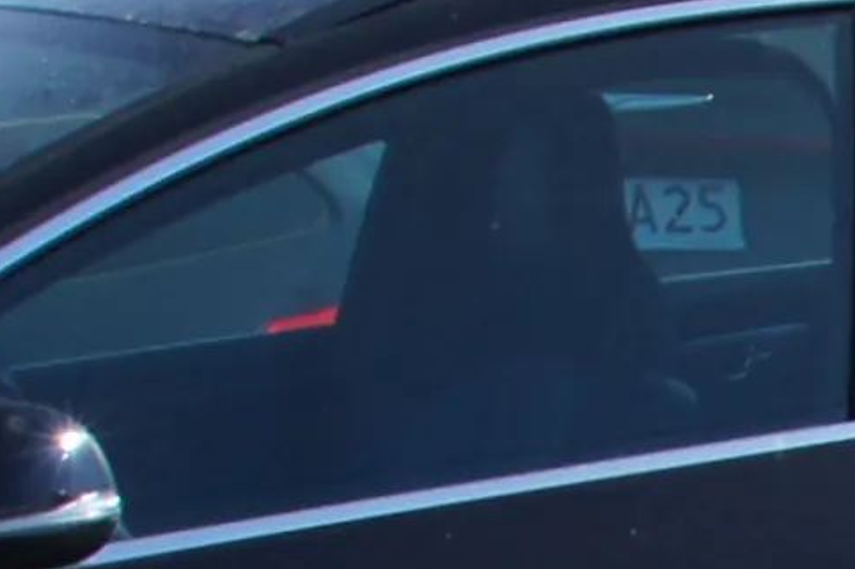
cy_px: 1525
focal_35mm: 211
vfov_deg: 6.1
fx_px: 5009
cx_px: 3144
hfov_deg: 7.6
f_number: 11
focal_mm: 18
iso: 100
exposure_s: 1/125
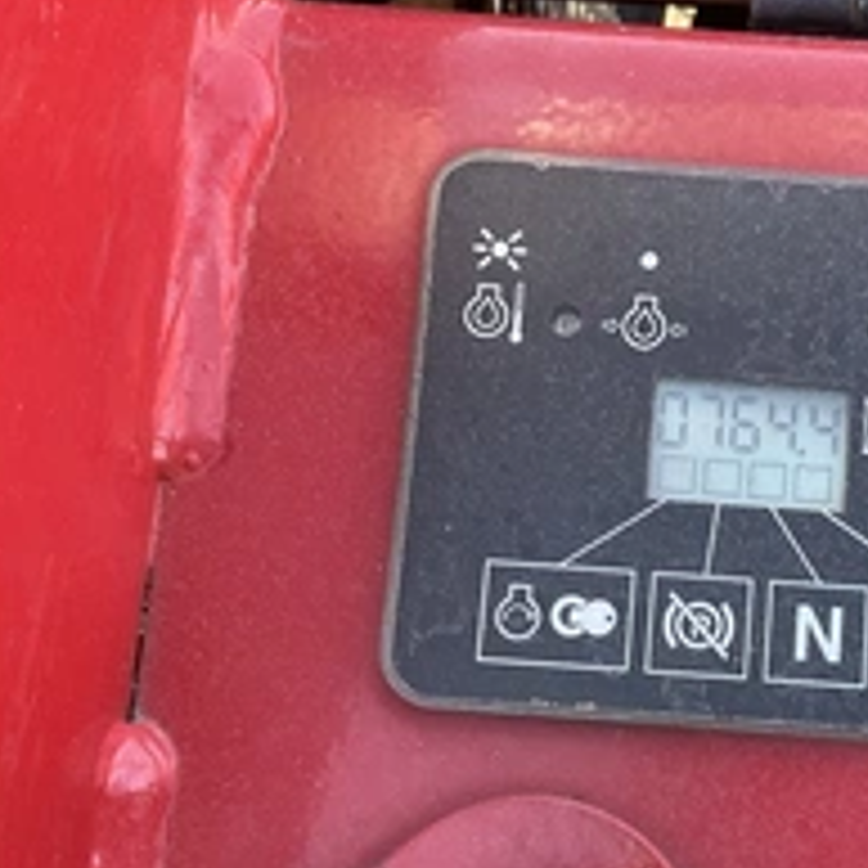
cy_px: 508
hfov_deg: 31.2
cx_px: 724
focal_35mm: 53
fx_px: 1504
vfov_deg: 32.1
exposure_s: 1/122
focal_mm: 3
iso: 50
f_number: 1.8
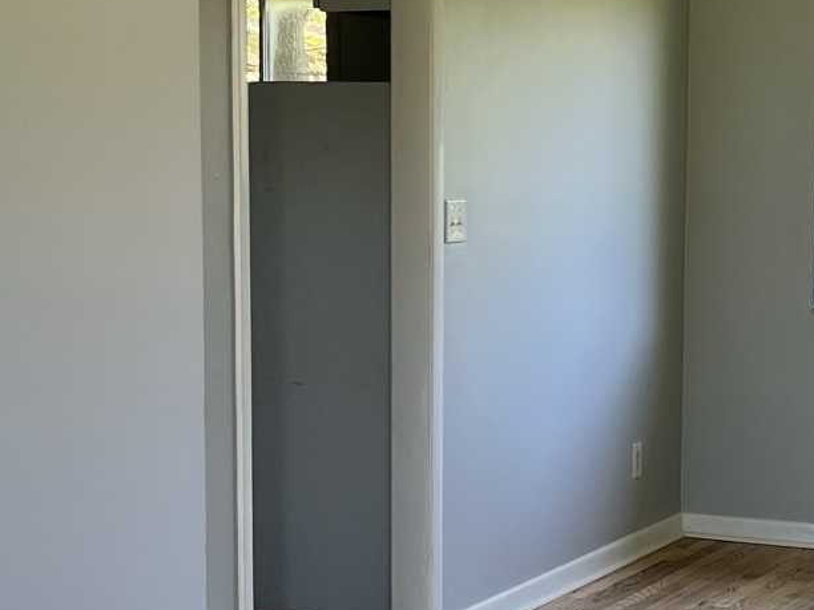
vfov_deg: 17.0
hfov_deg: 22.4
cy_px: 363
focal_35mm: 87
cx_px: 531
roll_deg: +0.0
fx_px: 2046
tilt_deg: -6.4
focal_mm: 5.1
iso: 64
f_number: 1.6
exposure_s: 1/171
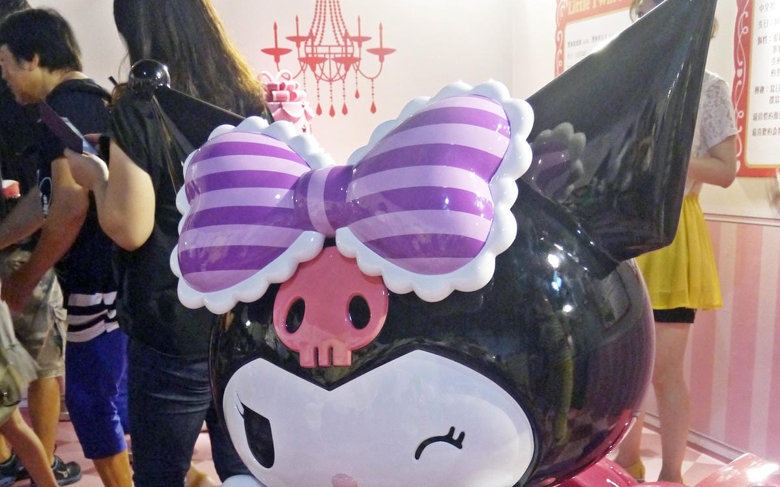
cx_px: 390
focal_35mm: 51
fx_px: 1084
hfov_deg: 39.6
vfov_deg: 24.3
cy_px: 478
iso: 1250
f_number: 4.3
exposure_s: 1/60
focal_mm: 18
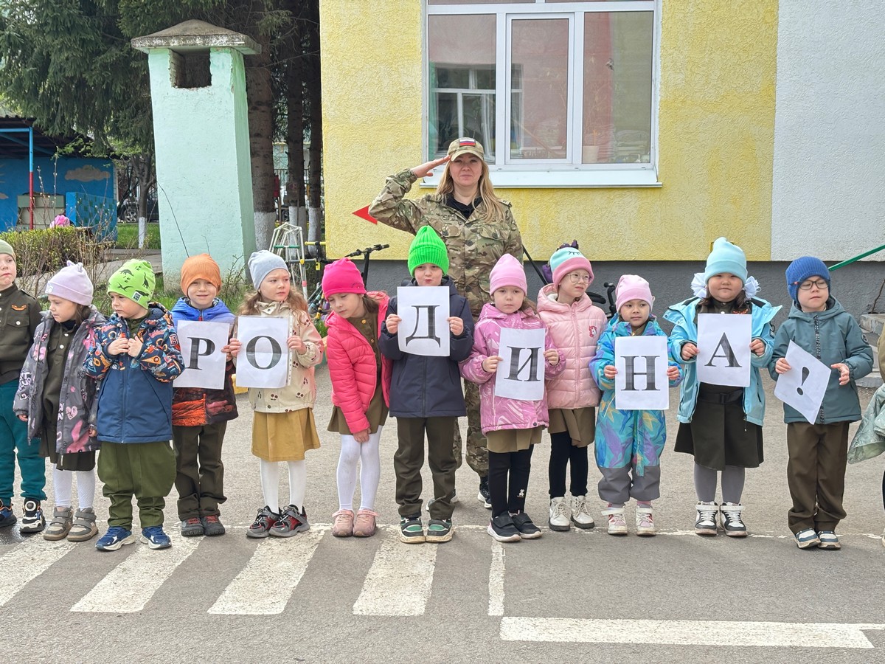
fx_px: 1329
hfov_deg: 36.8
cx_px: 442
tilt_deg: -6.9
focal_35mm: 52
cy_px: 332
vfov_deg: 28.0
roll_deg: -0.4
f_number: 1.6
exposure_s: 1/411
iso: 32
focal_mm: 5.96
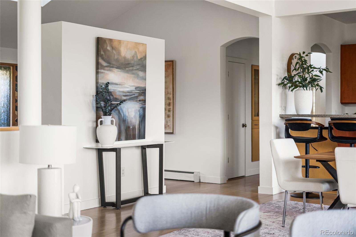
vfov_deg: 27.0
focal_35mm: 50
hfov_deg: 39.6
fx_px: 494
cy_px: 118
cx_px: 178
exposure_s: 1/200
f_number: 1.8
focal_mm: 50
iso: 400
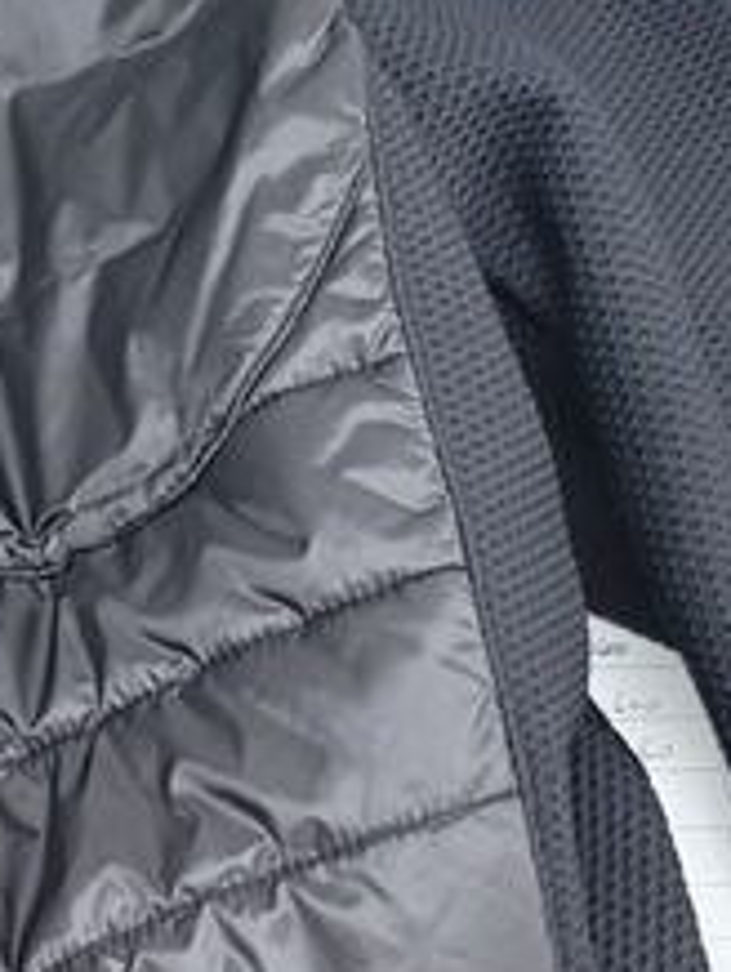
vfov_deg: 15.0
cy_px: 1126
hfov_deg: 11.0
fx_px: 3569
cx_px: -530
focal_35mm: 127
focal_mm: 5
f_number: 1.8
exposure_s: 1/39
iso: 250
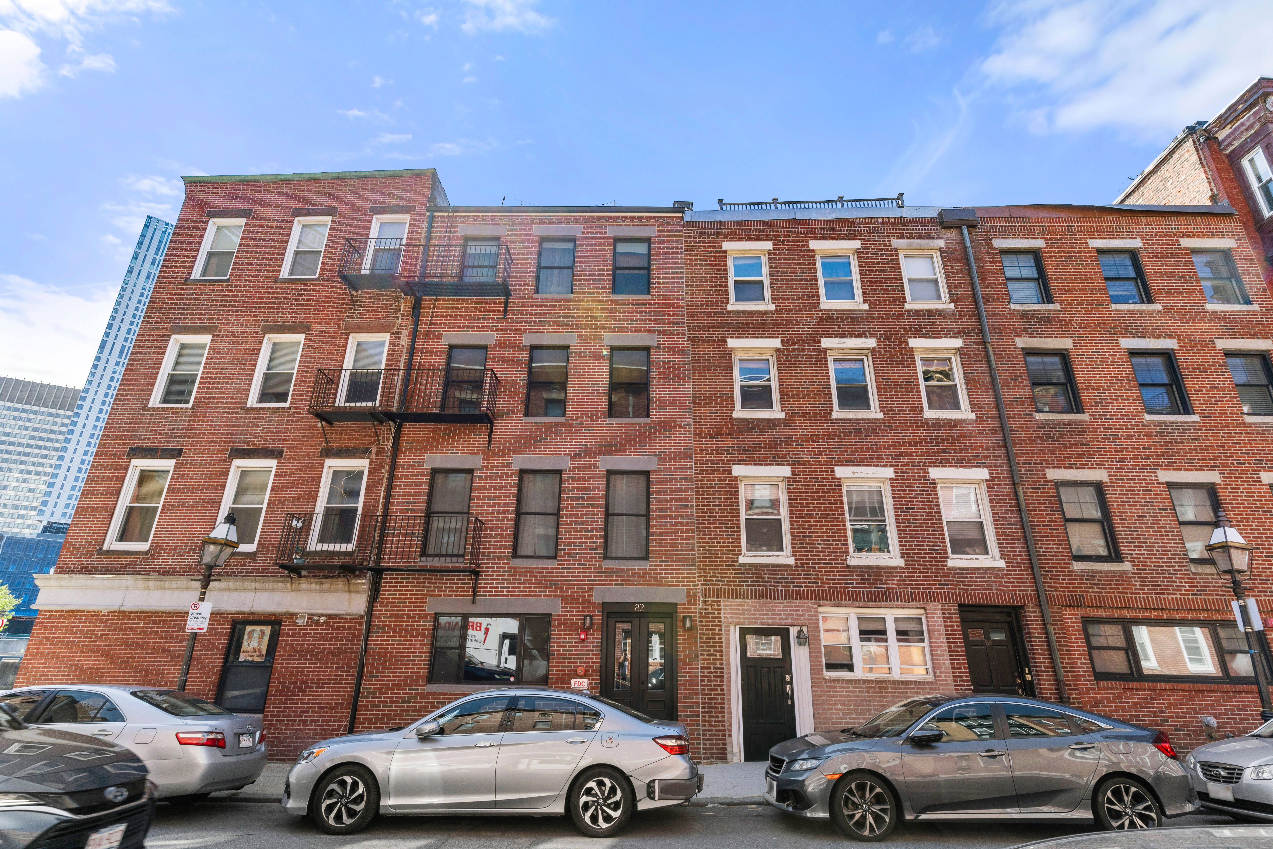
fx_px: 601
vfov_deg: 70.4
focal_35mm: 17
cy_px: 424
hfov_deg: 93.3
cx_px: 636
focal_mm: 17
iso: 320
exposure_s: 1/160
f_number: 11
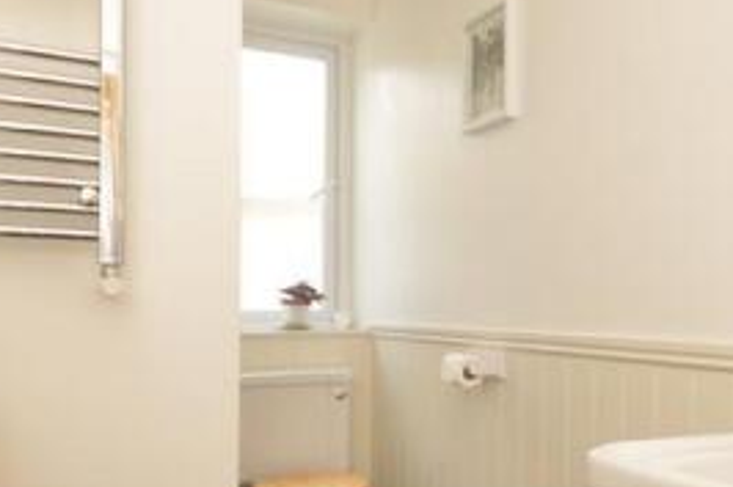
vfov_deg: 35.8
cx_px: 463
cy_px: 293
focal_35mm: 37
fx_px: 753
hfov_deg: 51.3
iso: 500
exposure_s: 1/10
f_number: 7.1
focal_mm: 10
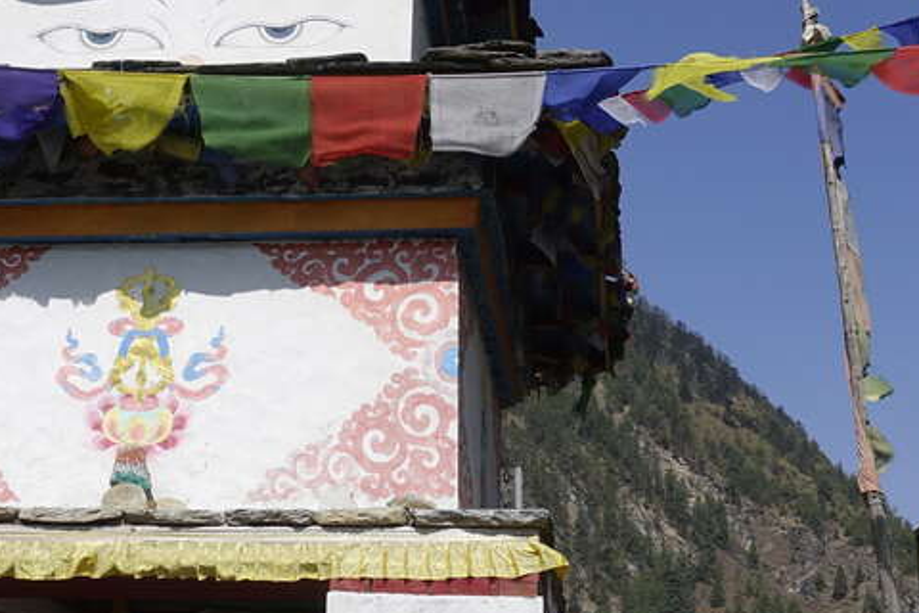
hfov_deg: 33.4
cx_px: 465
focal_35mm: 60
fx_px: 1532
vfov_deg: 22.6
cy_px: 320
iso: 125
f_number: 5.6
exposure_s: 1/100
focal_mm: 8.8
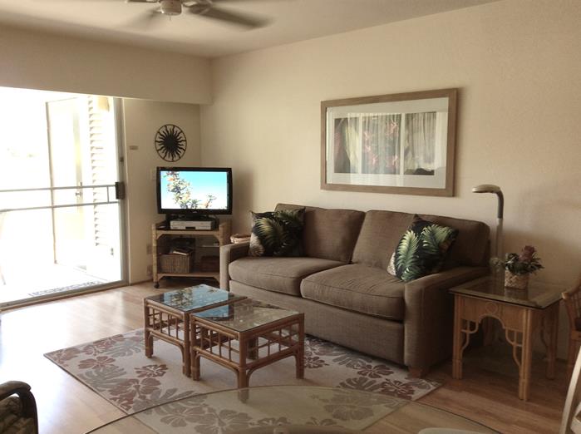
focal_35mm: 32
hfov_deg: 56.9
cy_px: 217
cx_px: 290
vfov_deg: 44.1
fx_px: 536
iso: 32
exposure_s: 1/33
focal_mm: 3.3
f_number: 2.4
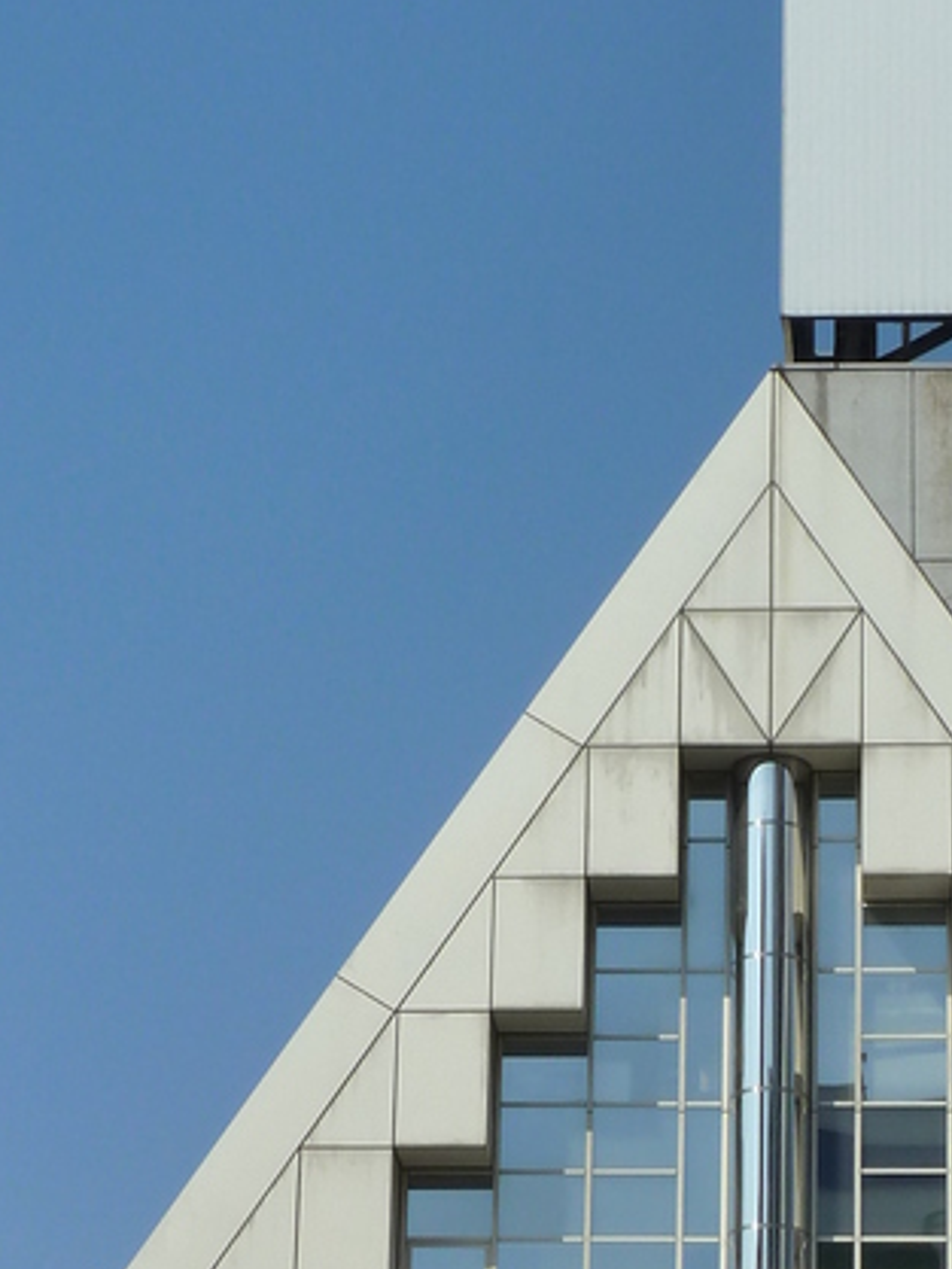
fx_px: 4215
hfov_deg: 12.8
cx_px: 766
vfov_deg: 16.6
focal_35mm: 115
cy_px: 1357
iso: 125
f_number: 5.6
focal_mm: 6.5
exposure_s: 1/640
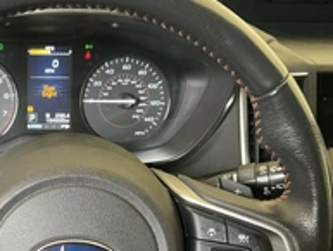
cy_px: 230
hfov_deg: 31.0
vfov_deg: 23.7
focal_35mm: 60
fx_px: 578
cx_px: 48
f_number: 1.8
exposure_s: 1/60
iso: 160
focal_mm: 3
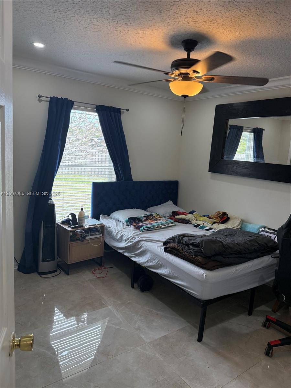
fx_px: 269
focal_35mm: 24
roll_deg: -4.6
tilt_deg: -7.1
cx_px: 146
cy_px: 194
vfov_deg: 71.6
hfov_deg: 56.8
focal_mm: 6.76
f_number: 1.78
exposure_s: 1/228
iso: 200
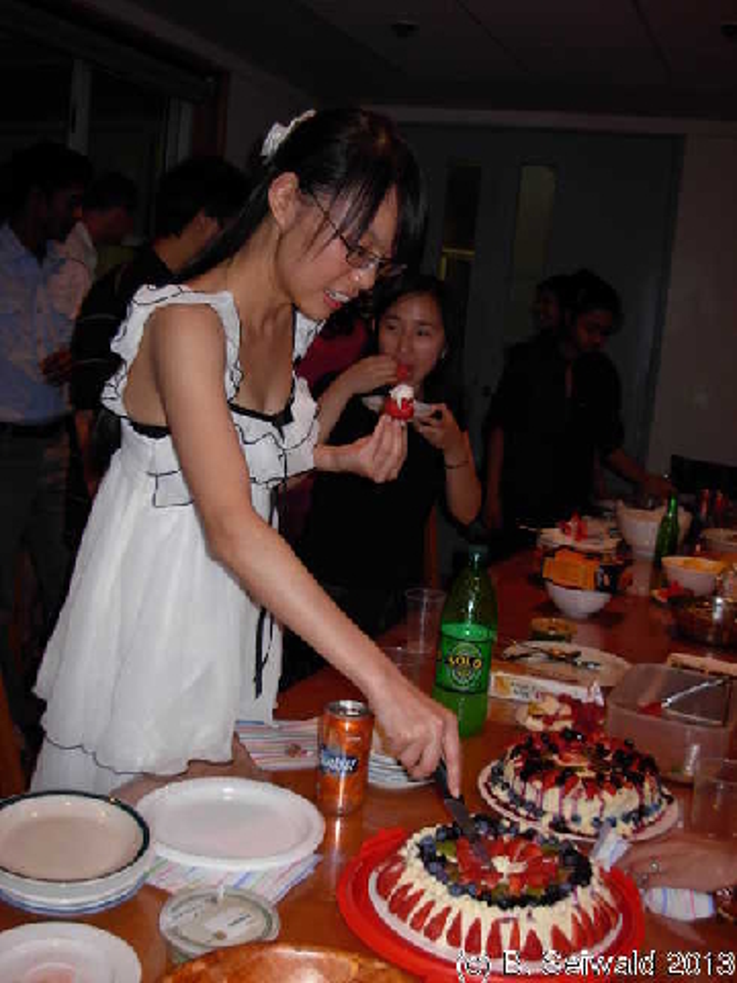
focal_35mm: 38
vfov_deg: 49.0
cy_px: 492
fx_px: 1079
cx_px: 368
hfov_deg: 37.7
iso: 79
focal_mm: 6.3
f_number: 2.9
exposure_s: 1/22.6
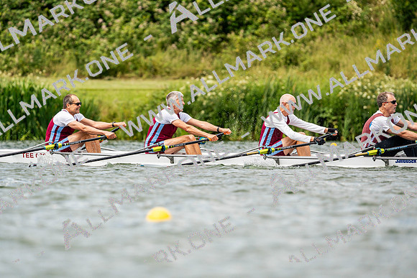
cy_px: 139
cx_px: 208
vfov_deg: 3.2
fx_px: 5017
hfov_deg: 4.8
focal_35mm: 433
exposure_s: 1/2000
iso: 320
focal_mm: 433
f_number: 6.3
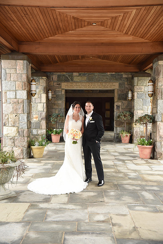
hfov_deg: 33.4
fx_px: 271
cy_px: 122
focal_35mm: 40
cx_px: 82
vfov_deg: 48.4
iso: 1000
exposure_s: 1/160
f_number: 5.6
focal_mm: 40
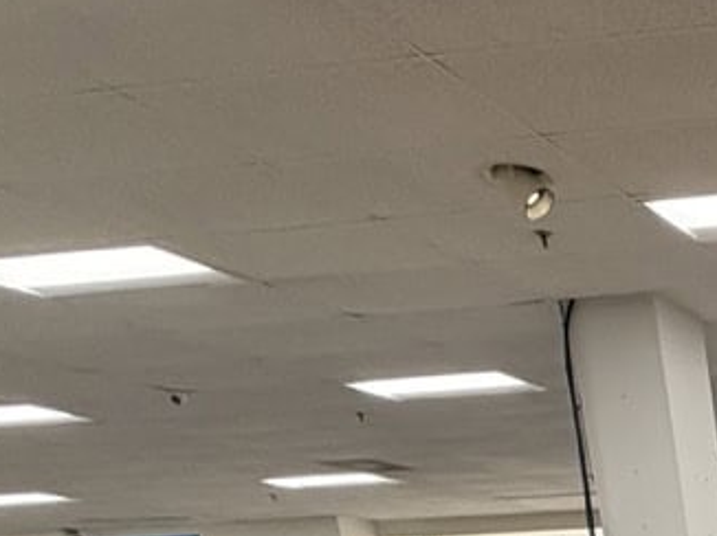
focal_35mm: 55
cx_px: 1183
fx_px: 1138
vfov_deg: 19.3
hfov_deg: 23.8
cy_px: 991
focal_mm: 2.2
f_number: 2.2
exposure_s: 1/61
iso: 200
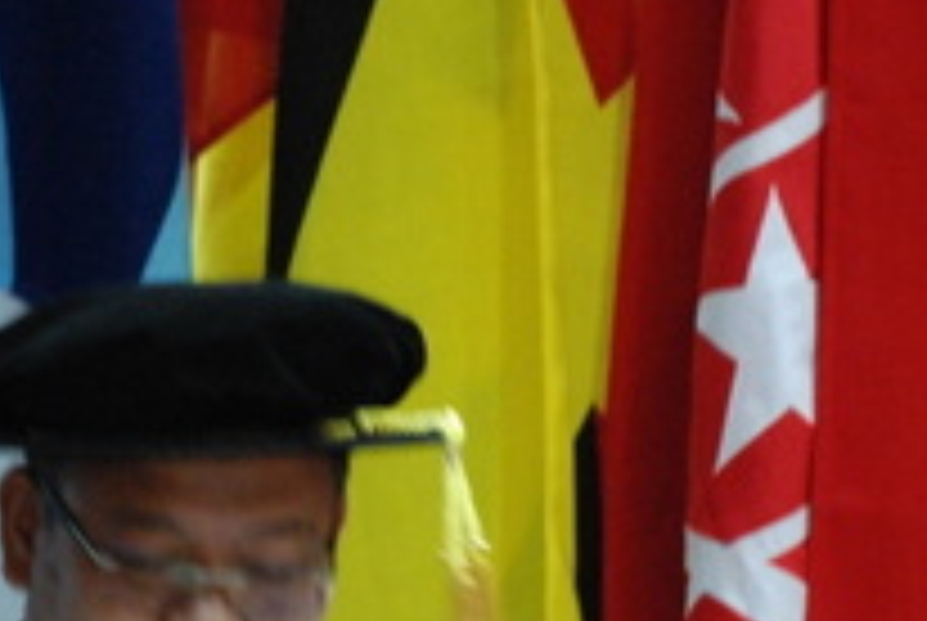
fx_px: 24033
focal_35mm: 932
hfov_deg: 2.2
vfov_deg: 1.5
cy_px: 632
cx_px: 212
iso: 1600
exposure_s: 1/15
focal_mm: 200
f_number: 4.5
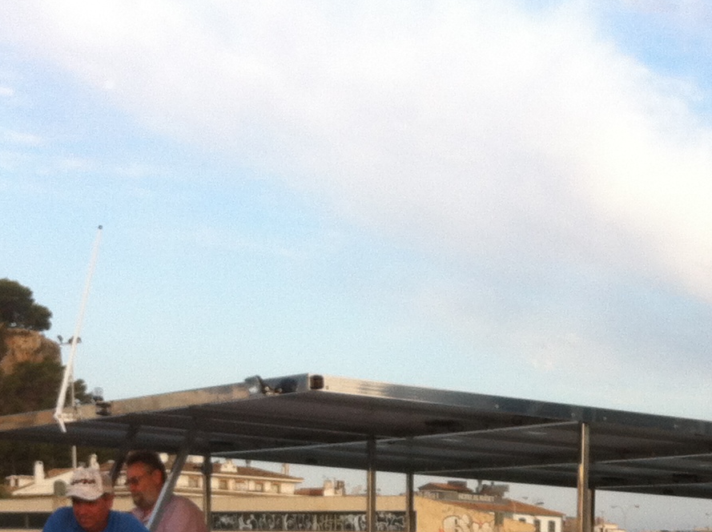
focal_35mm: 102
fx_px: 2095
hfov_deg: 18.9
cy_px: 713
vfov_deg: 13.9
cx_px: 659
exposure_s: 1/368
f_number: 2.8
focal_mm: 3.85
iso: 80
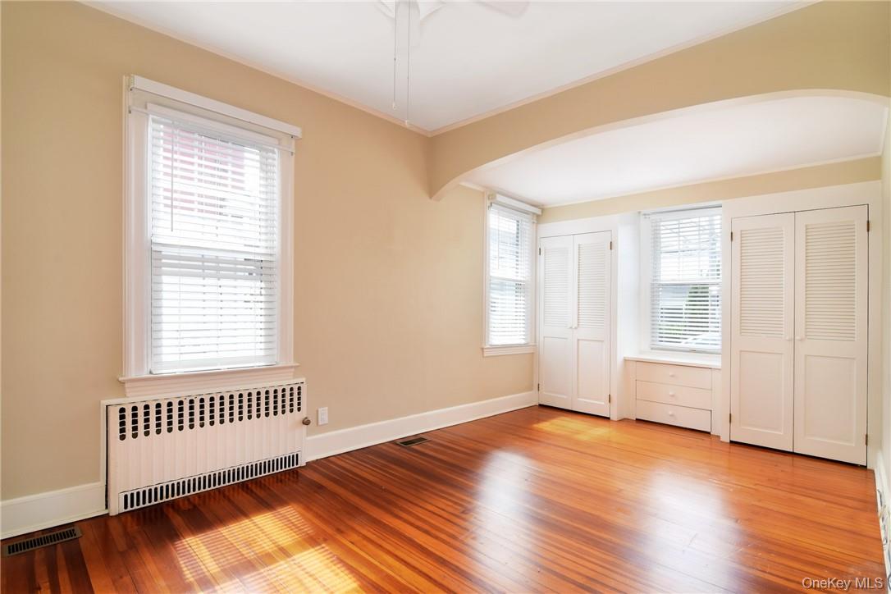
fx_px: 408
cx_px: 446
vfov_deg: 72.1
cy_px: 297
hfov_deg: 95.0
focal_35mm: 16
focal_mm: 11
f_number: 11
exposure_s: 1/40
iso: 500
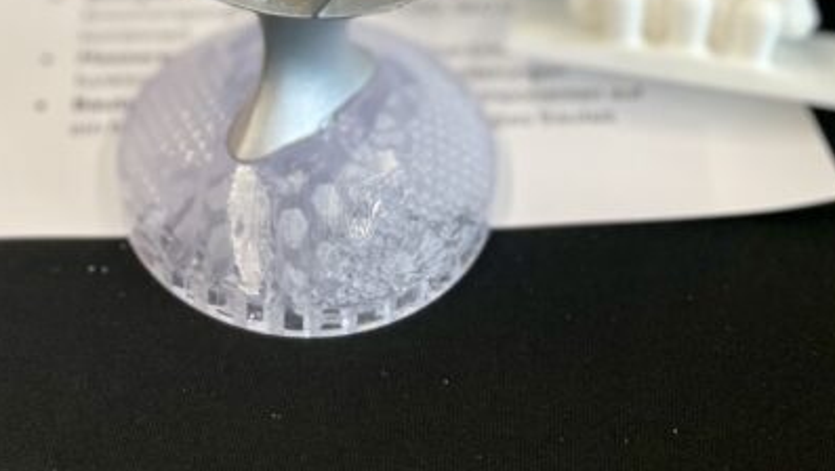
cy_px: -402
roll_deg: +0.0
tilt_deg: -27.4
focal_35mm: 73
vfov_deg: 14.4
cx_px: 261
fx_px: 1617
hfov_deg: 28.7
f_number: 1.6
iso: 125
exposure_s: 1/106
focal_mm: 4.2
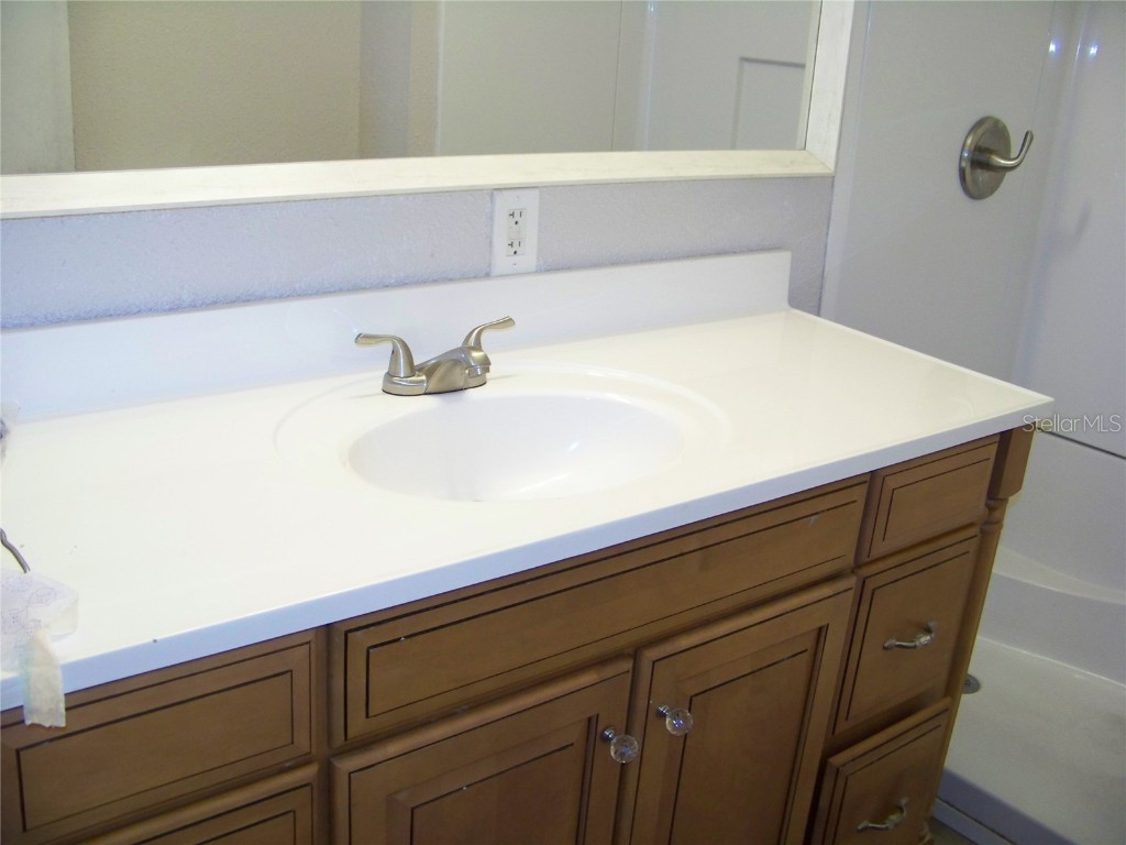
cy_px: 422
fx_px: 1171
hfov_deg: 51.4
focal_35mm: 36
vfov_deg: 39.7
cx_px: 563
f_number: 2.8
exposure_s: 1/30
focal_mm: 5.85
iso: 200
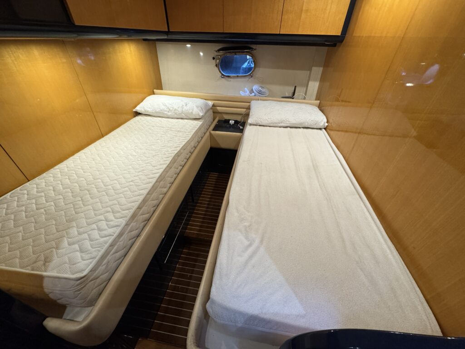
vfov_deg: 85.7
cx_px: 232
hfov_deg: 102.1
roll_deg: -0.7
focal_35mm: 14
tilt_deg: -36.3
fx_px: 188
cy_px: 174
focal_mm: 2.22
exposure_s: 1/99
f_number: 2.2
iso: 320
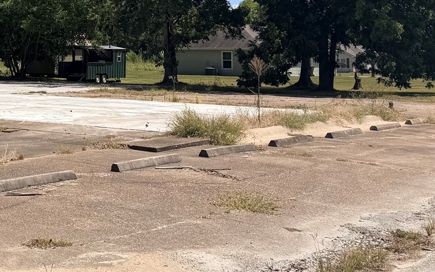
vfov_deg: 17.9
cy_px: -3
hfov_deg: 27.5
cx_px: 15
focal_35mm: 71
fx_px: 842
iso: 80
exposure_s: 1/6173
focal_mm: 6.76
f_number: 1.78
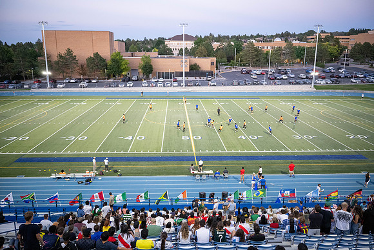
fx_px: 312
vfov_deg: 43.6
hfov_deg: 61.9
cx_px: 187
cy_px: 125
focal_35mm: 30
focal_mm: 30
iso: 3200
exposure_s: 1/500
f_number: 2.8
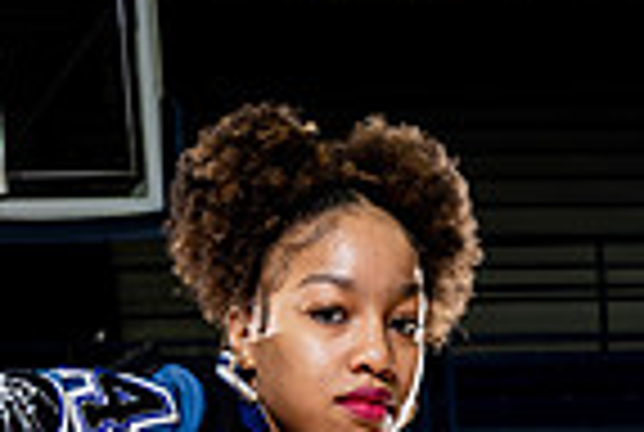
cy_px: 981
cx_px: 131
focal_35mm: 91
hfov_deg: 22.0
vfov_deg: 12.4
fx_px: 1631
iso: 640
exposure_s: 1/250
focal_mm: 29
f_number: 8
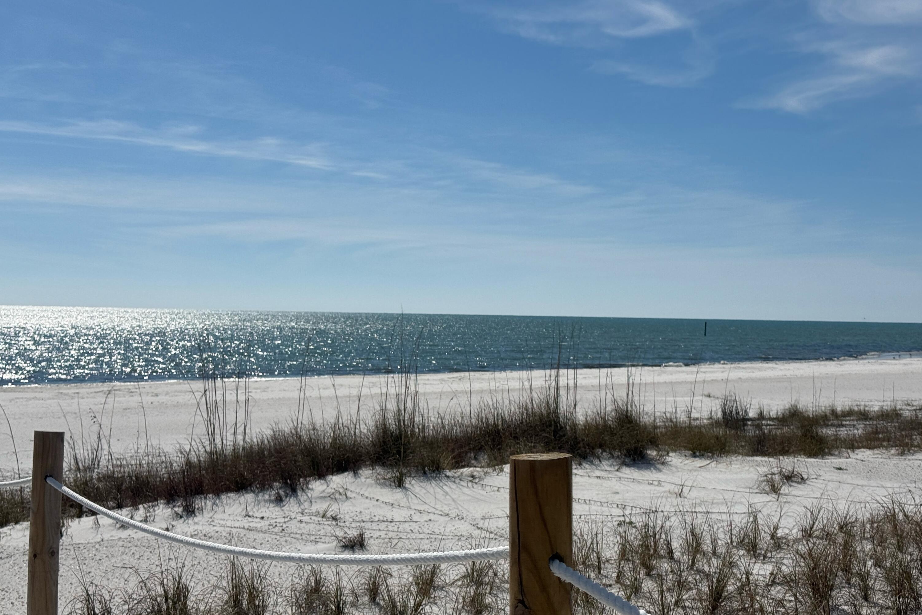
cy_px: 331
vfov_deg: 27.0
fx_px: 1281
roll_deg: -1.0
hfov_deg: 39.6
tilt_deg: -0.7
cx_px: 461
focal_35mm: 50
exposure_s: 1/16129
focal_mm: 6.76
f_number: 1.78
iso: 50
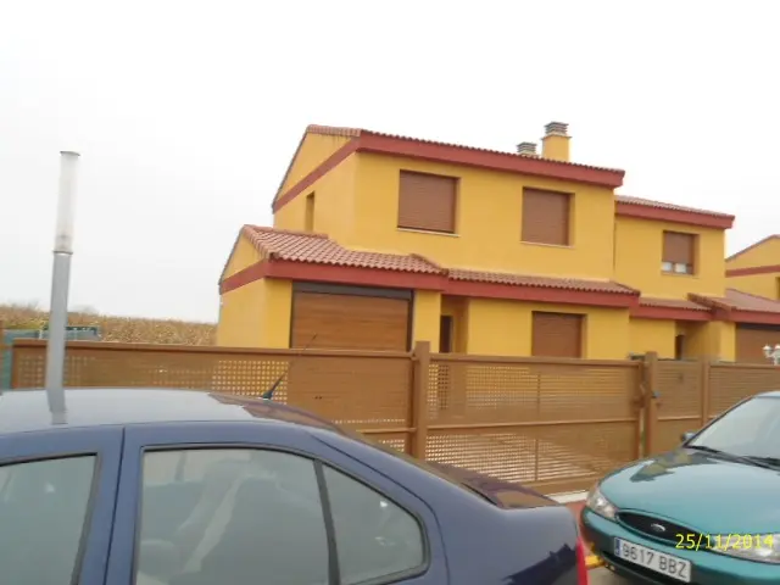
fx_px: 699
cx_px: 390
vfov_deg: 45.4
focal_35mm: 31
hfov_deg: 58.4
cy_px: 292
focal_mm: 5.6
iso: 80
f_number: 3
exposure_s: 1/50
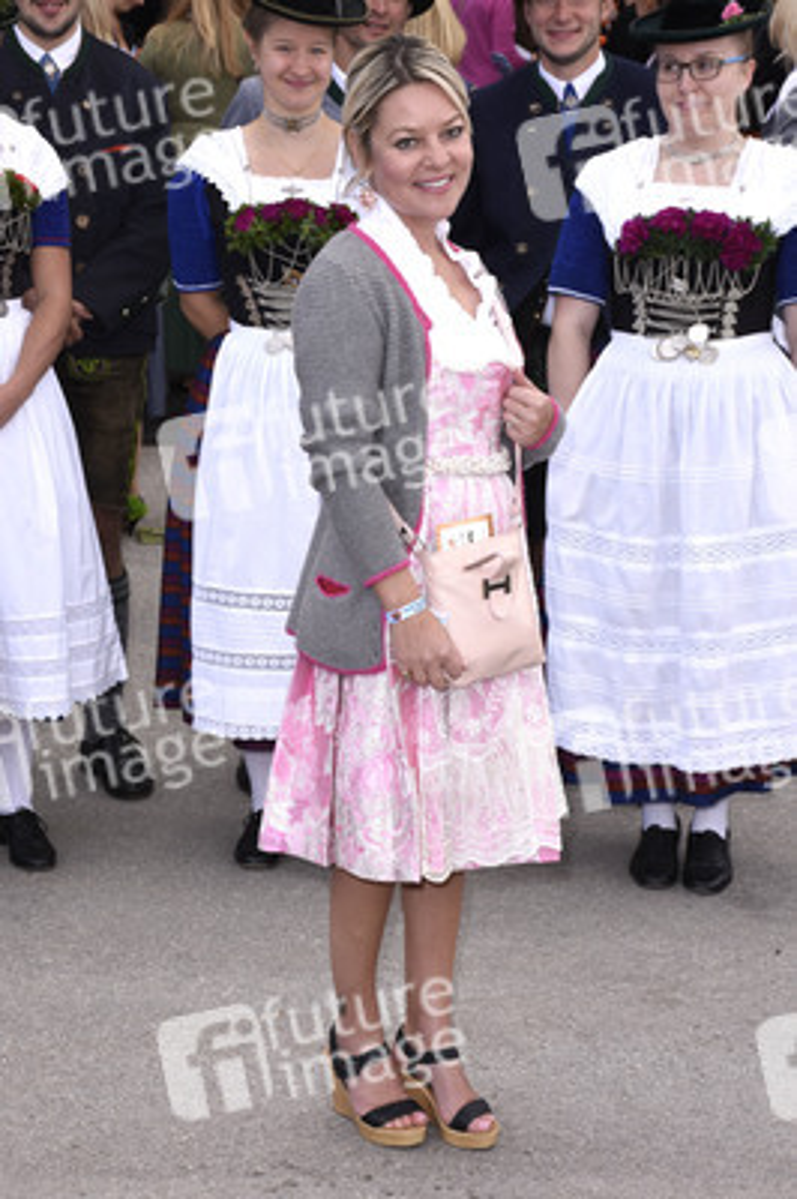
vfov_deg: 27.0
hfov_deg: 18.2
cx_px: 398
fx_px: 2495
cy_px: 600
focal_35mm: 75
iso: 250
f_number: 9
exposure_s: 1/160
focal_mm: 50
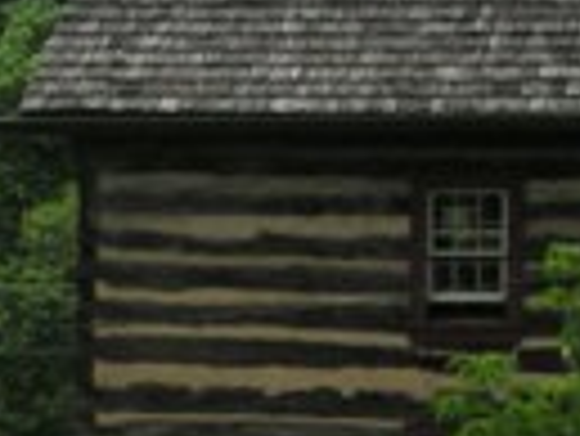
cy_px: 414
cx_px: 18
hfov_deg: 9.4
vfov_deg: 7.1
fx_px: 3488
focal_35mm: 208
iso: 50
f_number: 5.7
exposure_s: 1/512
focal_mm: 5.7
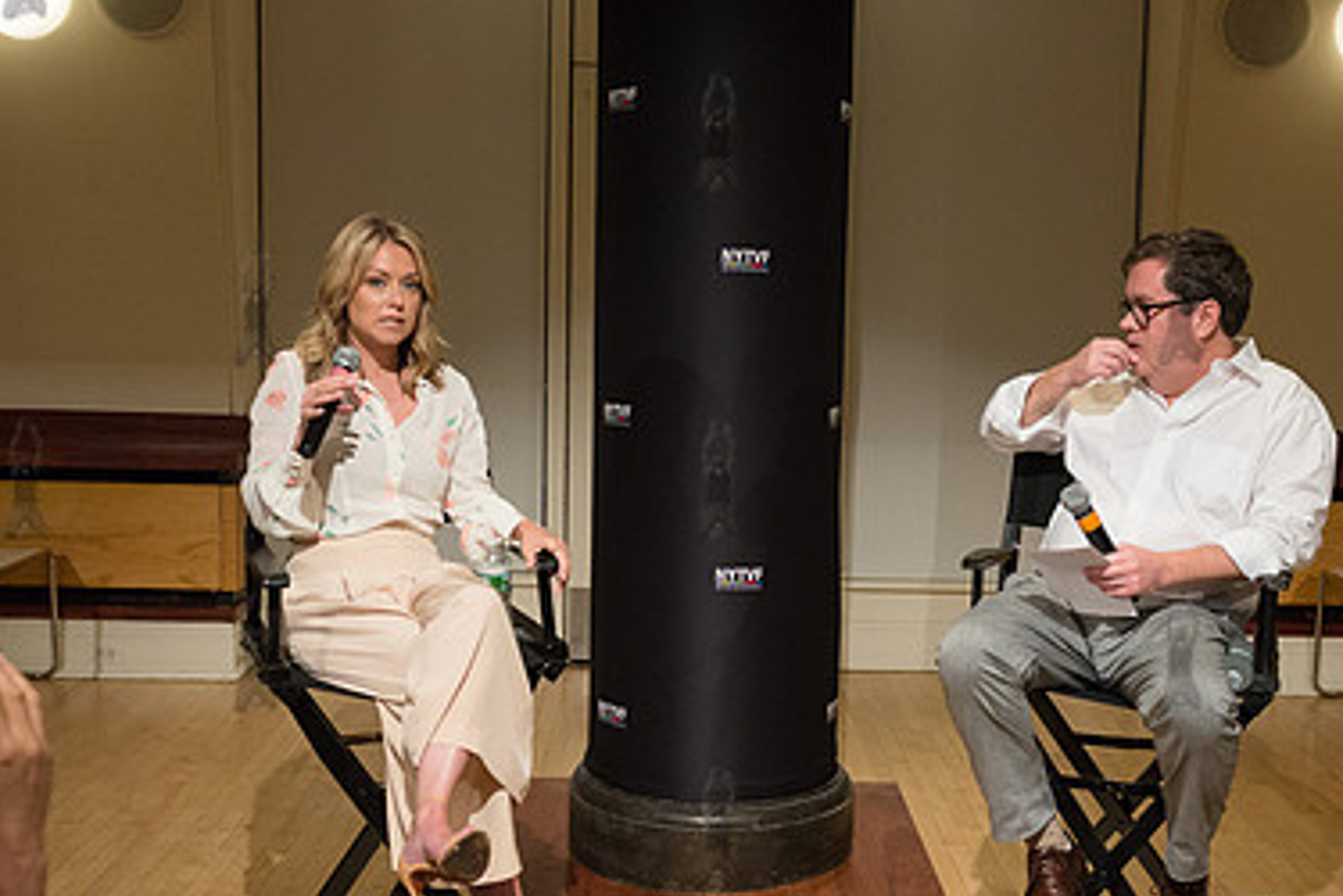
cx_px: 716
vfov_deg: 28.1
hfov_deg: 41.1
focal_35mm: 48
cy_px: 475
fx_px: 1791
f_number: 4
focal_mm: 31
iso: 2500
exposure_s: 1/500
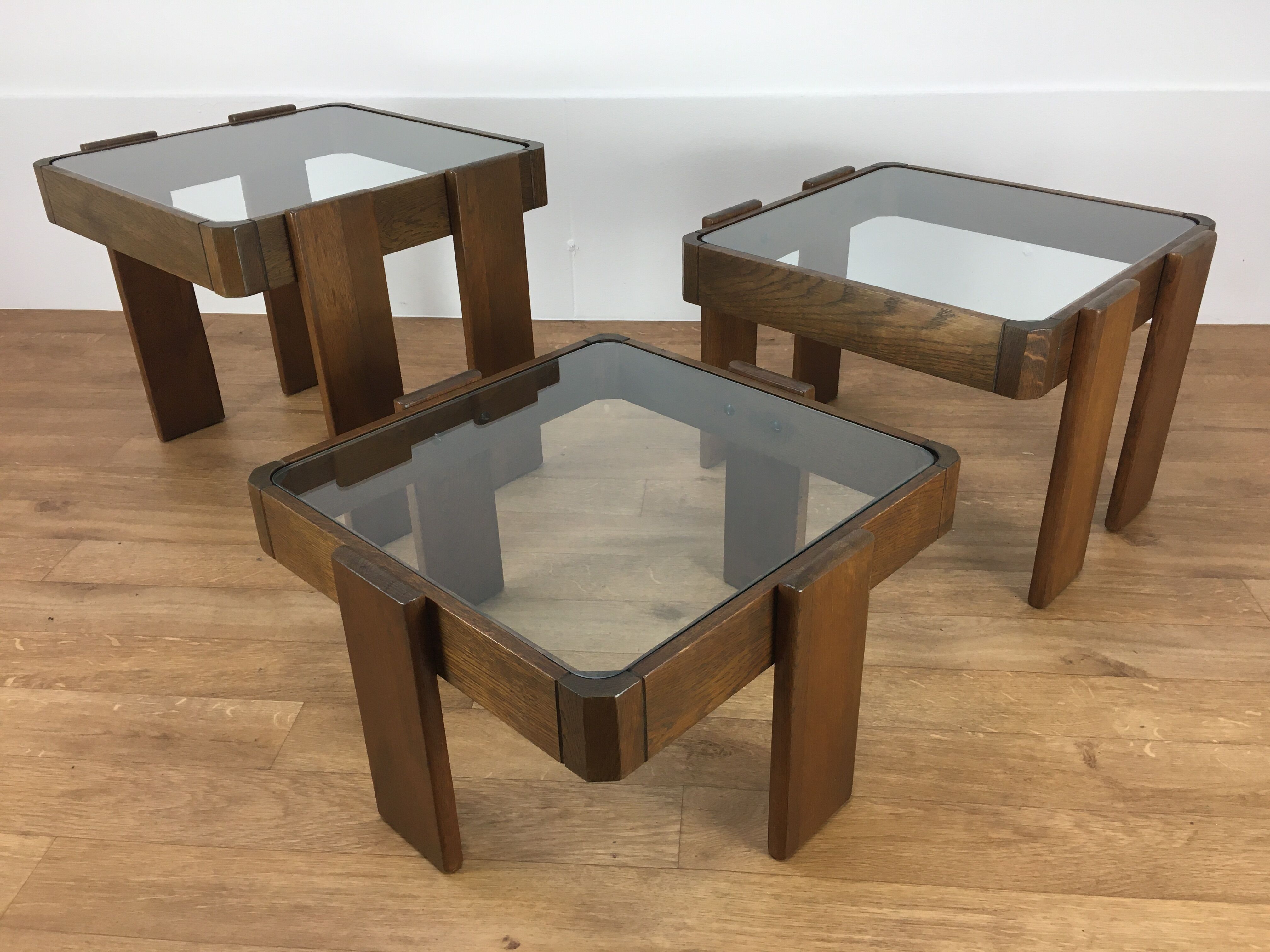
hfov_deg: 61.7
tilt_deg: -29.0
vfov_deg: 48.2
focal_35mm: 29
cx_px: 635
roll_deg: +1.0
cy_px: 476
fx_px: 1064
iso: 40
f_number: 2.2
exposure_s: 1/33
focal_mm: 4.15
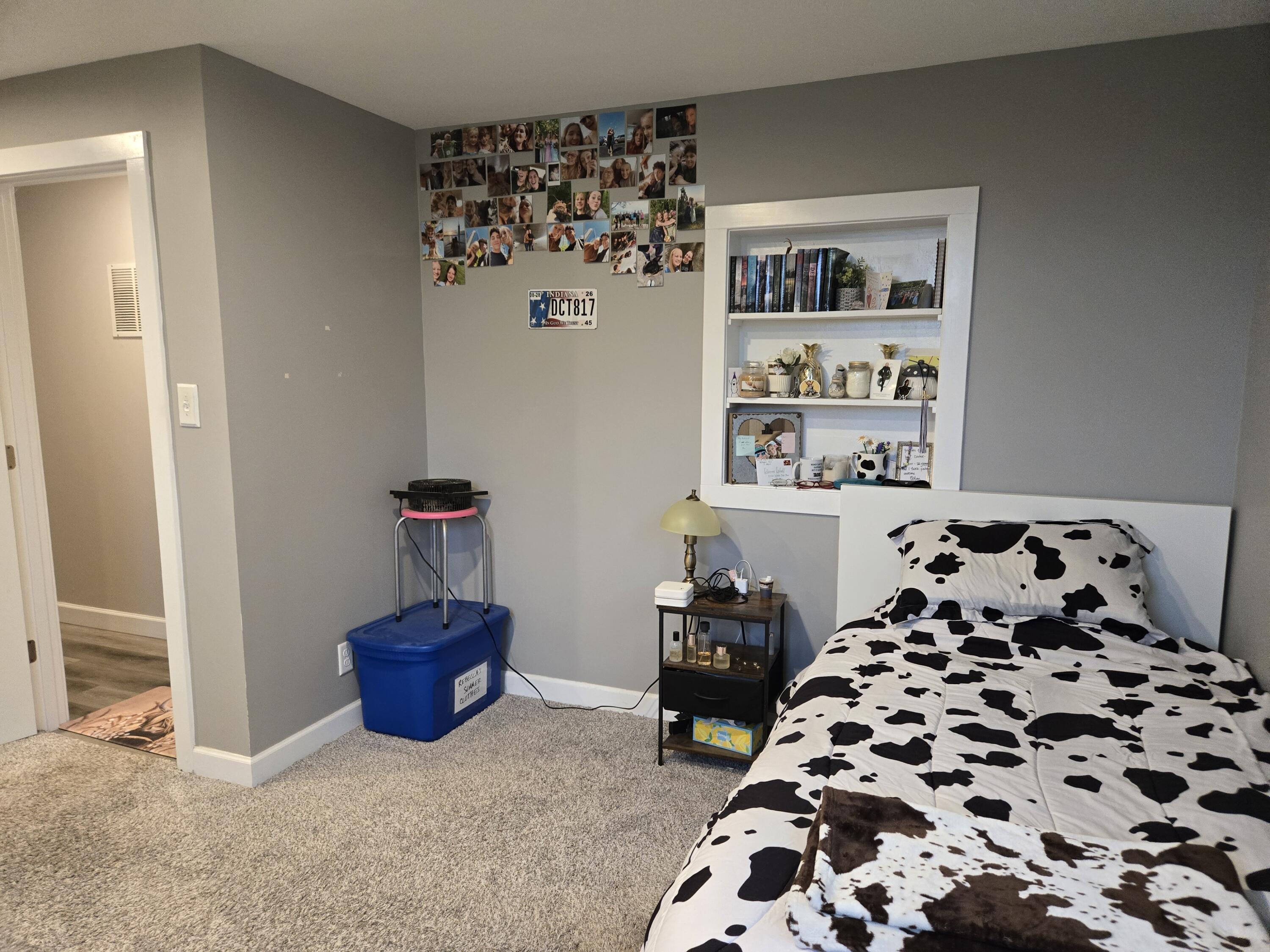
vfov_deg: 58.9
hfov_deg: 73.9
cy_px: 476
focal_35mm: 23
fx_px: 844
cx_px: 635
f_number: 1.8
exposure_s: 1/120
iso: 800
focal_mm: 5.4
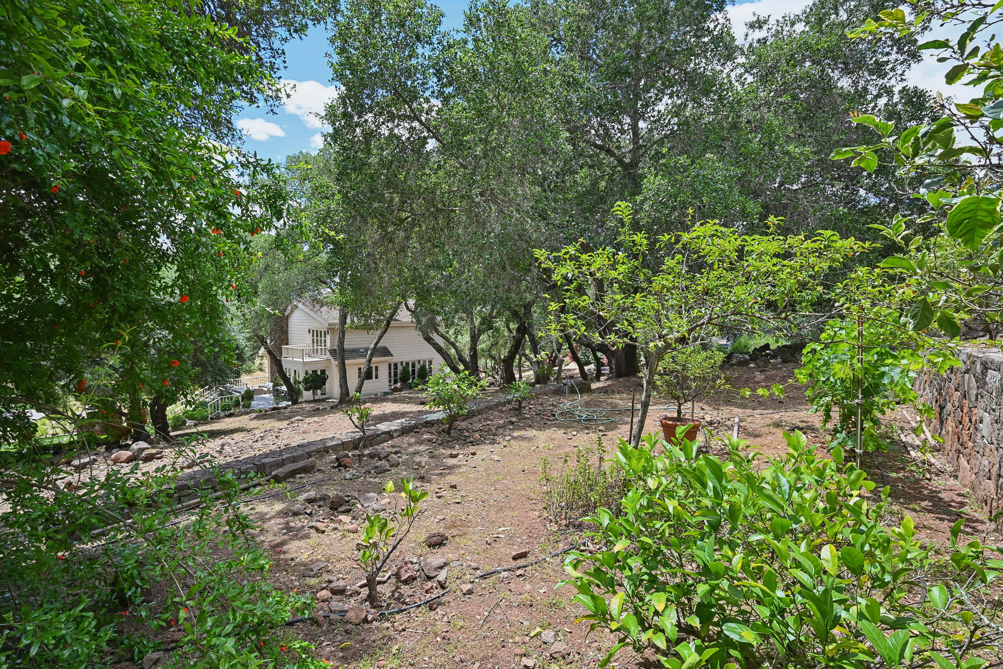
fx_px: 474
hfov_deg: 93.3
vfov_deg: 70.4
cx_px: 502
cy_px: 334
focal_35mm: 17
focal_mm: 17
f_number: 11
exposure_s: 1/320
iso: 800
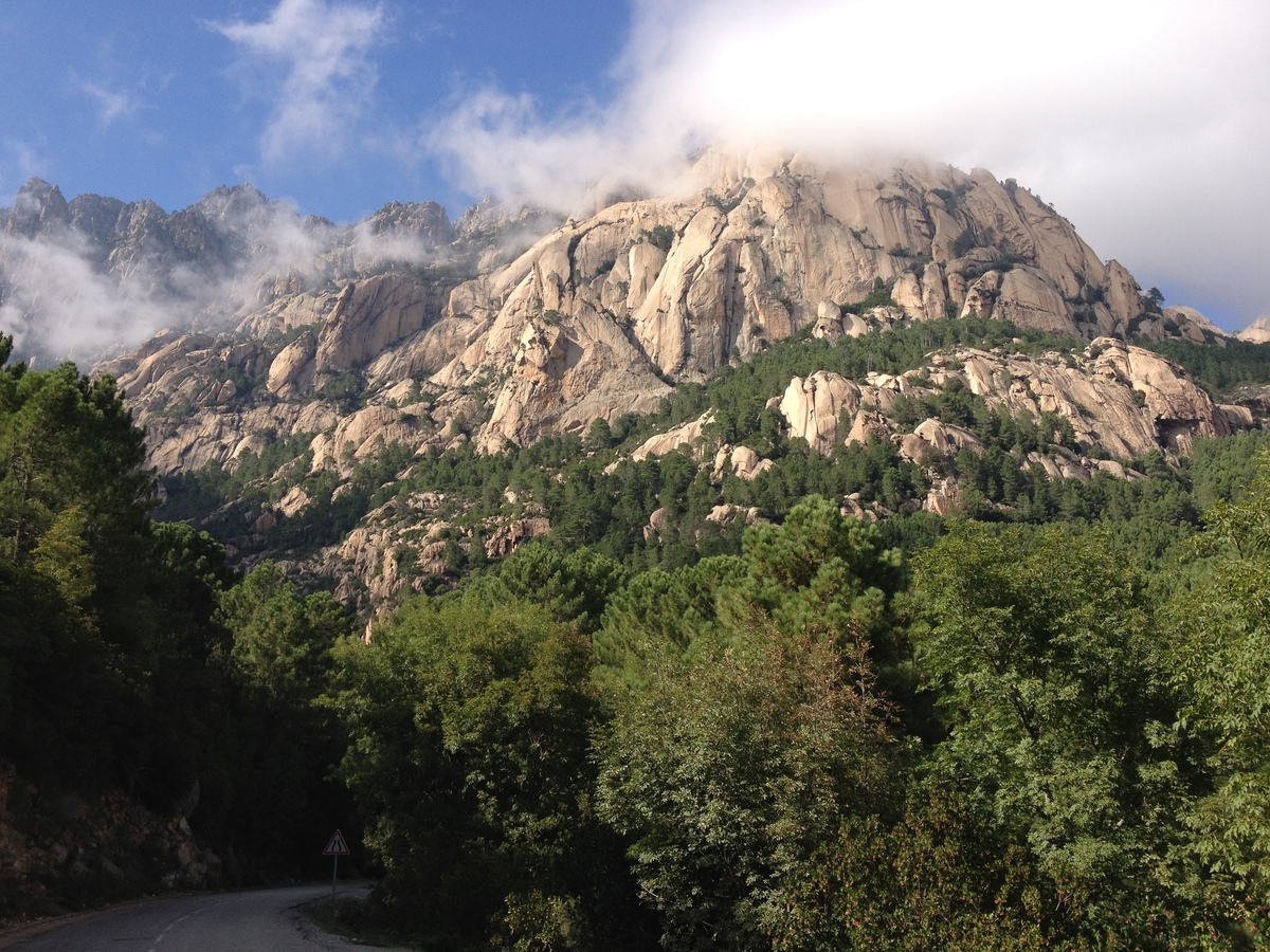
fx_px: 1284
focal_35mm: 35
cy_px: 476
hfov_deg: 52.6
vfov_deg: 40.7
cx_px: 635
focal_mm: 4.28
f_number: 2.4
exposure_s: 1/1104
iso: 64
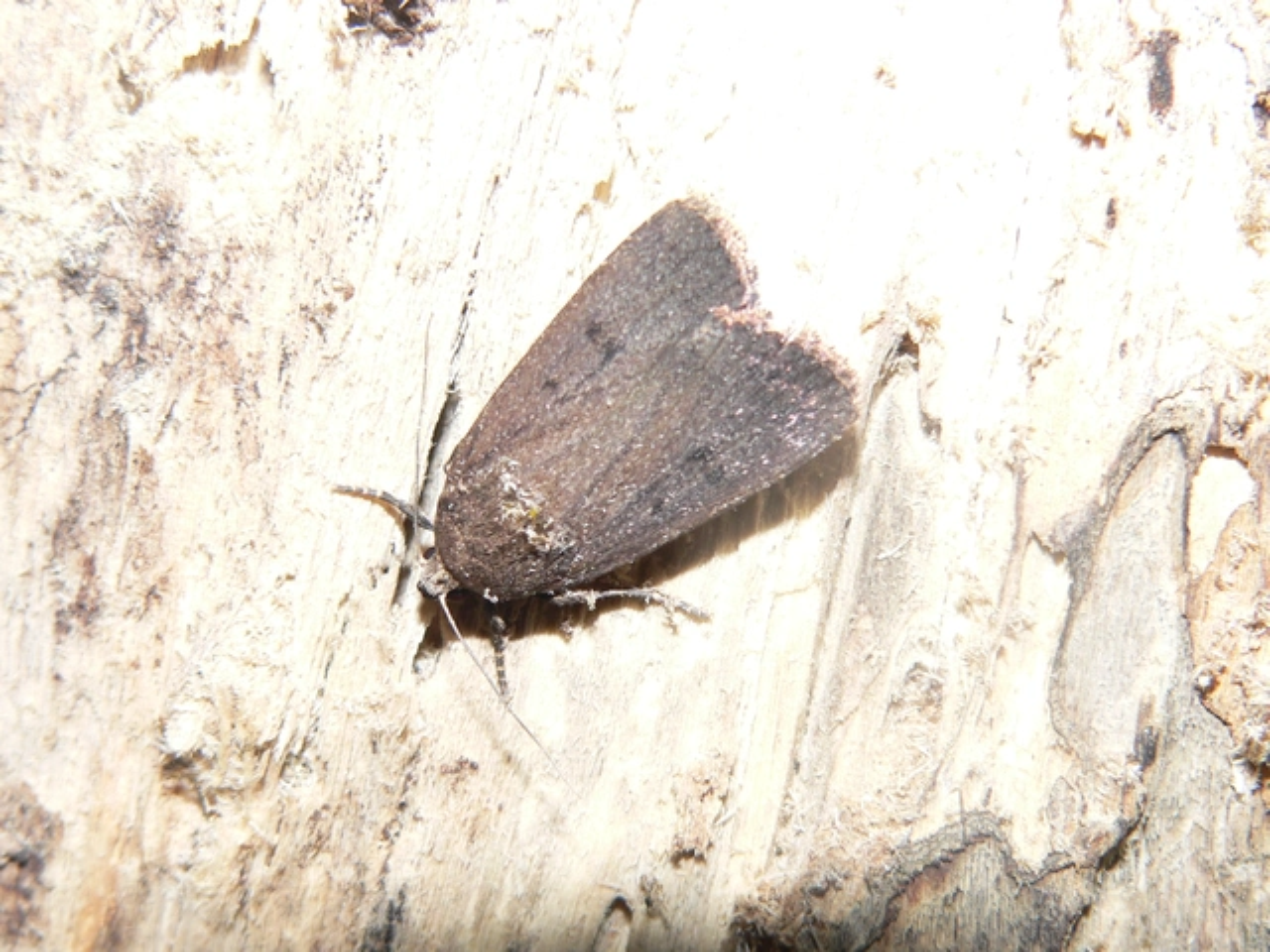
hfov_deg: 22.8
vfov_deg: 17.2
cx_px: 635
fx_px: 3155
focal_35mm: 86
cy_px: 476
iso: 100
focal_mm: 14.4
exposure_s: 1/60
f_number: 4
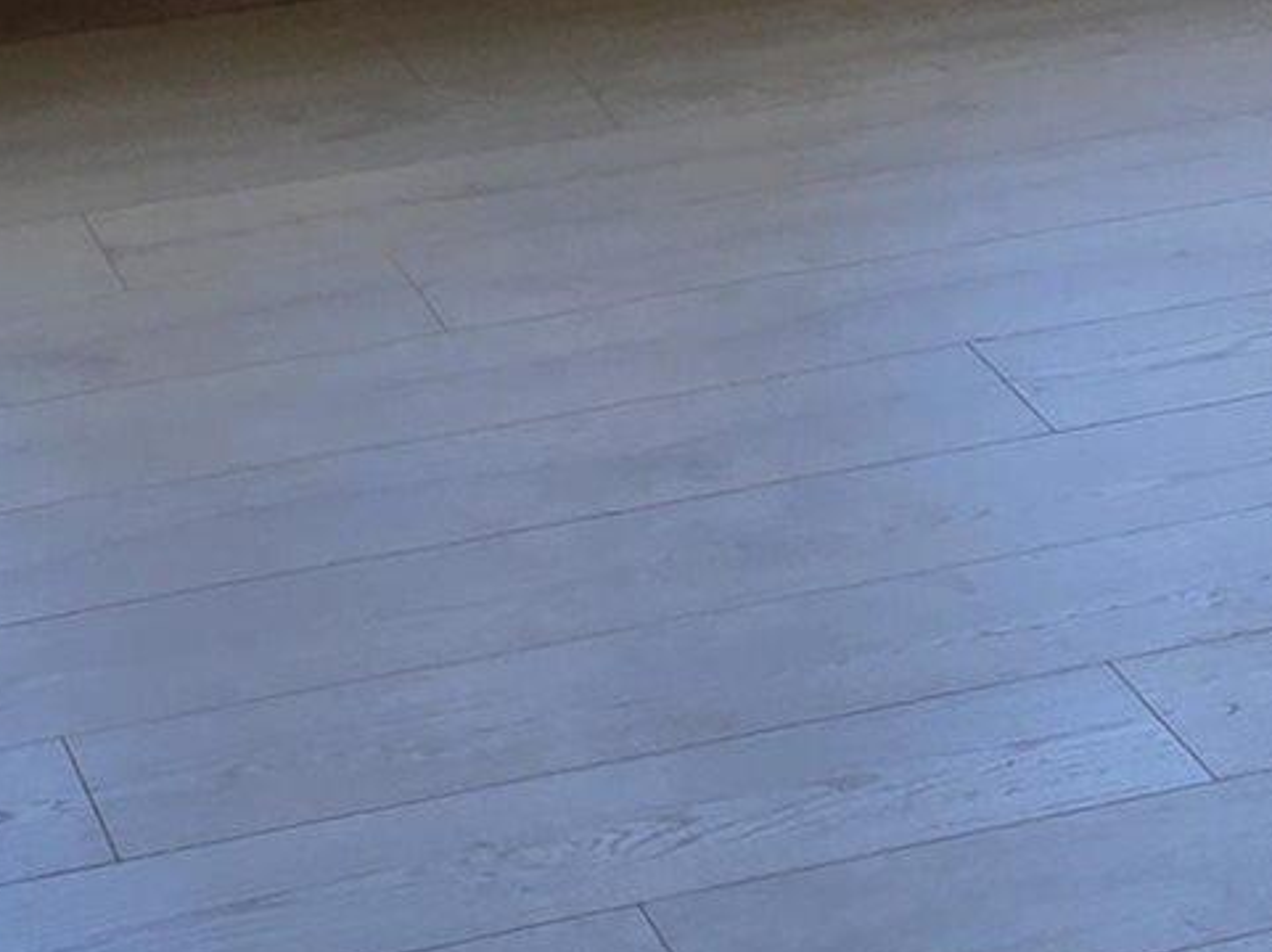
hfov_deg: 13.3
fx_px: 5398
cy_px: -513
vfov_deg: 9.8
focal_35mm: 147
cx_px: 1269
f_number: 1.8
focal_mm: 5.4
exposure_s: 1/180
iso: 50
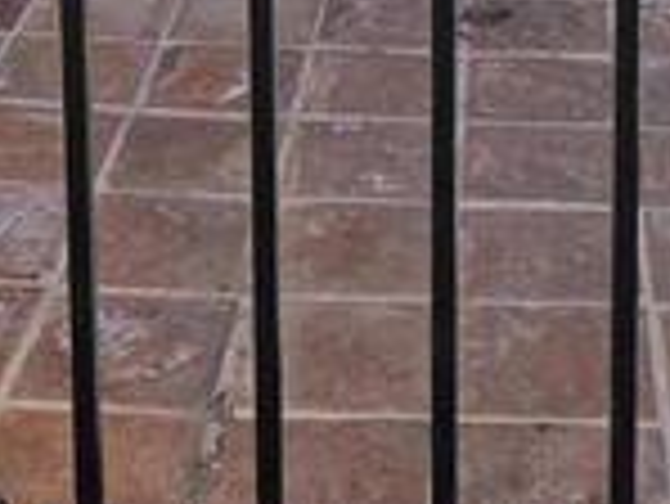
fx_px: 1918
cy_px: -364
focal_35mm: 99
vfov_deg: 13.6
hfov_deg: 19.8
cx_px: 423
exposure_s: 1/2921
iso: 64
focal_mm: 5.4
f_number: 1.8
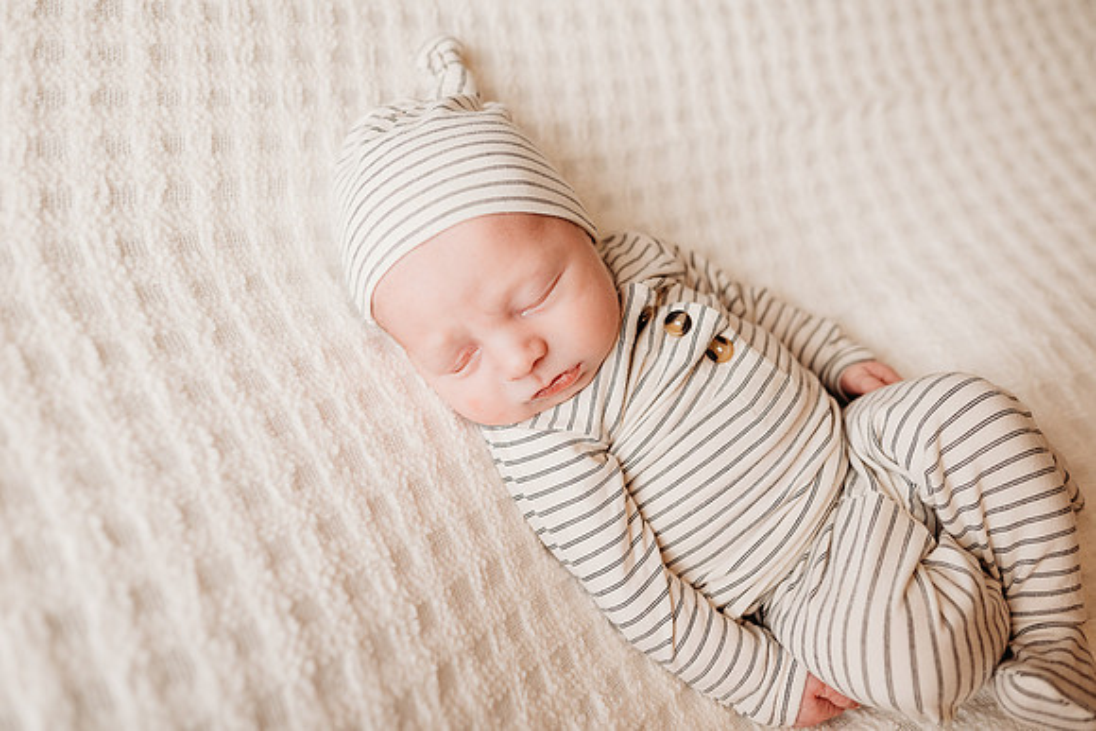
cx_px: 548
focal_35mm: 24
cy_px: 366
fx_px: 731
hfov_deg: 73.7
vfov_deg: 53.2
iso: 200
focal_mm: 24
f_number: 2.8
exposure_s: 1/200
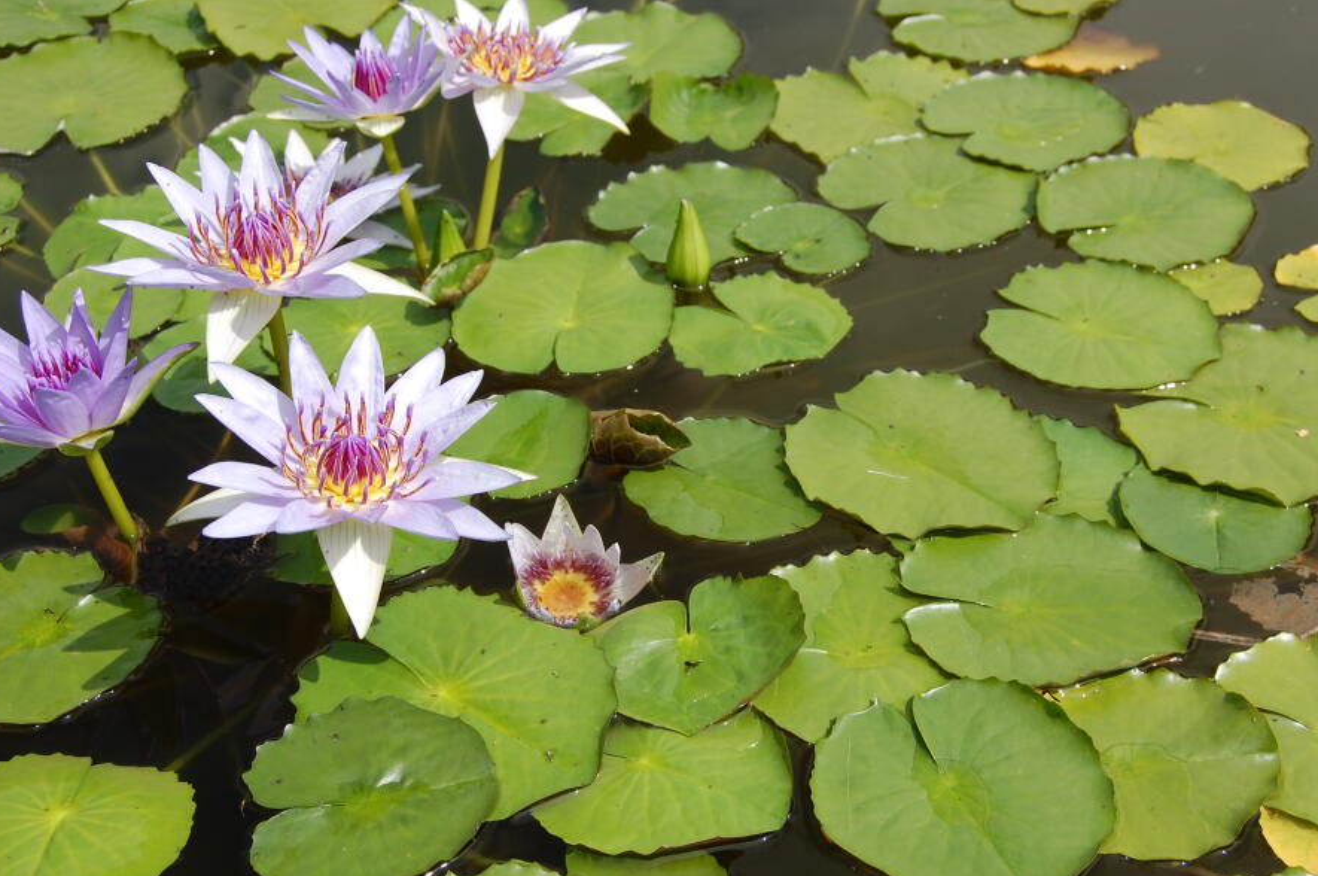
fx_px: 1922
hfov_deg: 37.8
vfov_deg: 25.6
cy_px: 494
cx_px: 728
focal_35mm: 53
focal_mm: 31
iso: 200
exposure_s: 1/500
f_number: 8
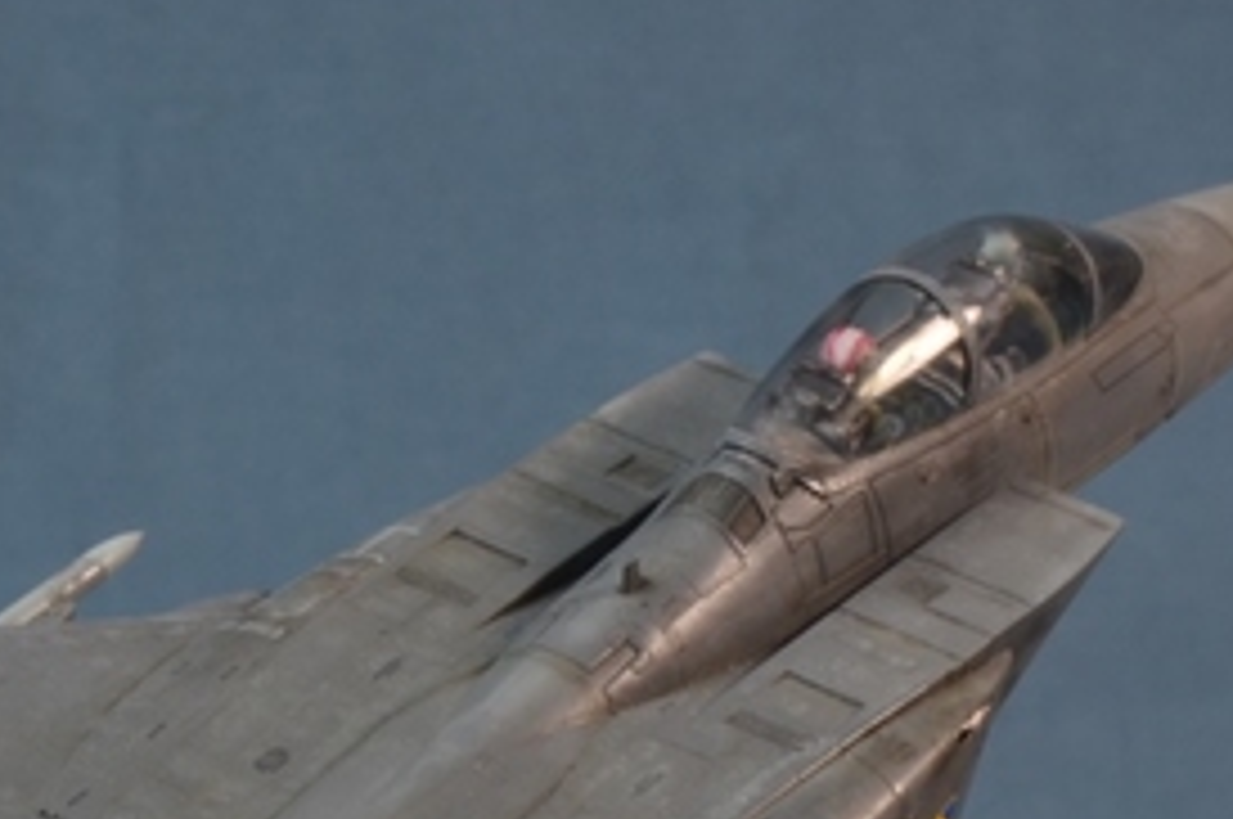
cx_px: 252
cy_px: 1161
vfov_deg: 6.5
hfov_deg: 9.8
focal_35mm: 210
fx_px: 7184
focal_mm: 48
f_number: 18
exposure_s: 1/4
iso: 200
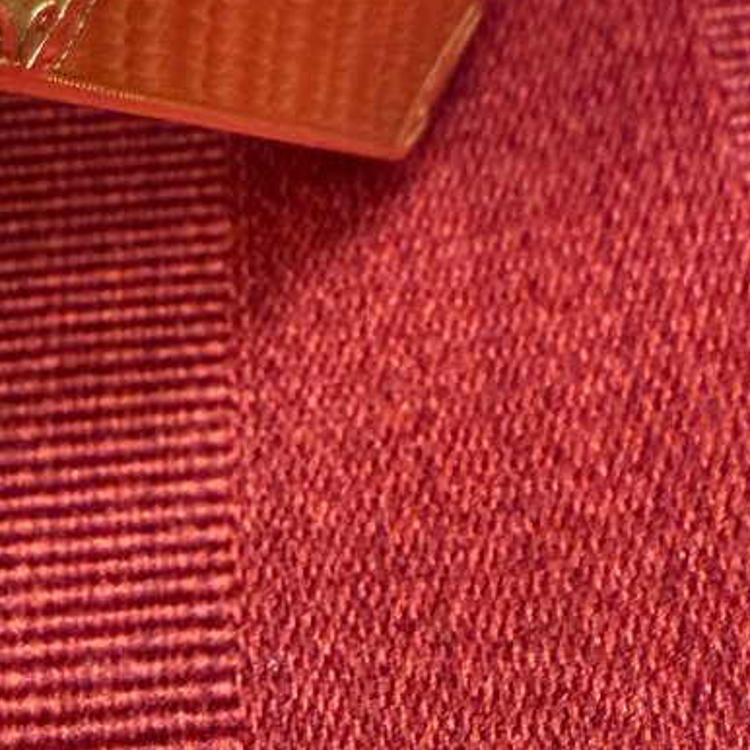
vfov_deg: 25.4
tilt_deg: -48.6
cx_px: 284
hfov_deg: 26.0
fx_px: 1618
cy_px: 87
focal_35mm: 66
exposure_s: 1/50
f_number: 2.2
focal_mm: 2.22
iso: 640
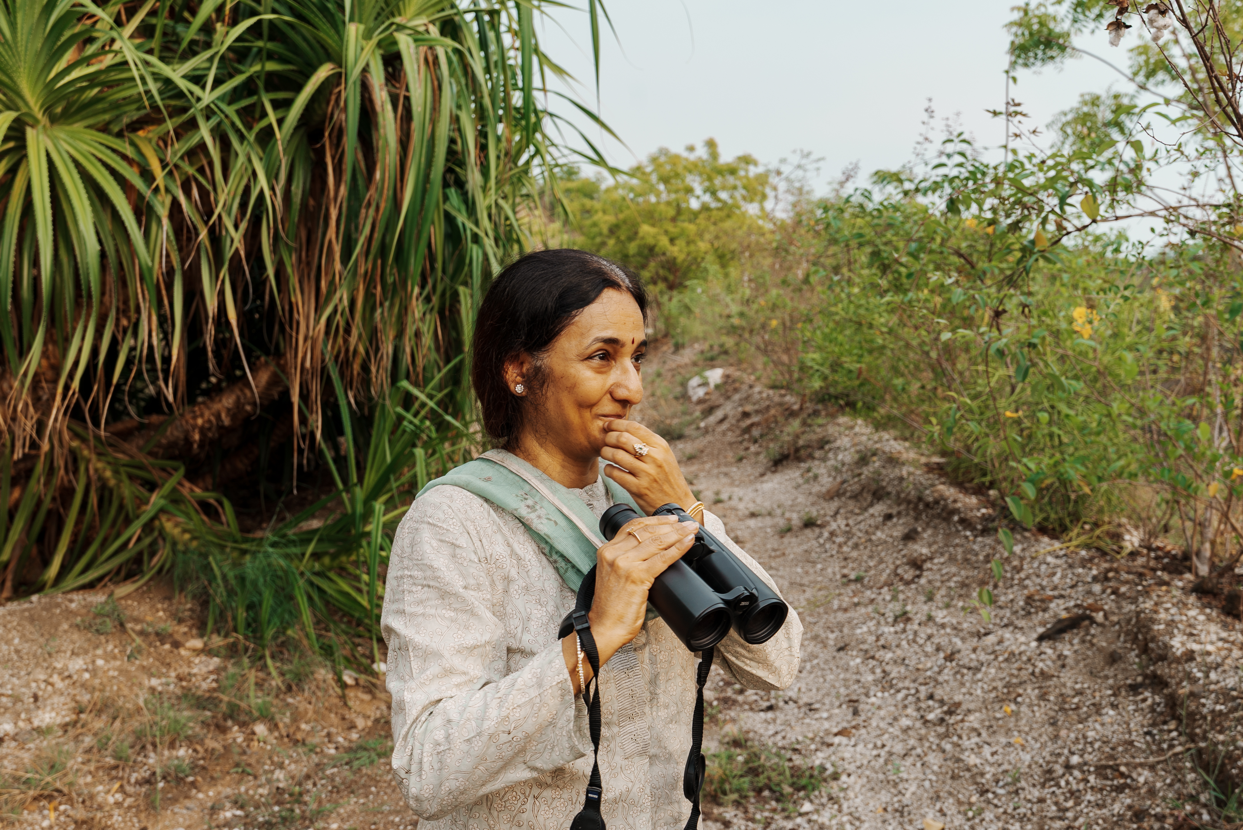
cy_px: 415
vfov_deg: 38.9
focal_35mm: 34
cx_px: 622
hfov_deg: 55.8
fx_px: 1175
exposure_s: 1/80
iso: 80
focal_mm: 34
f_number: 6.3
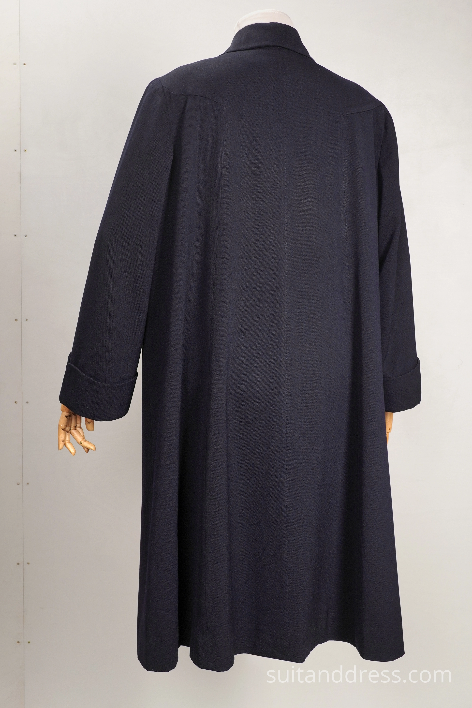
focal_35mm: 48
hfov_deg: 28.1
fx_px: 944
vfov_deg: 41.1
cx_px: 236
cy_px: 354
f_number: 7.1
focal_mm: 32
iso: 320
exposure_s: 1/25
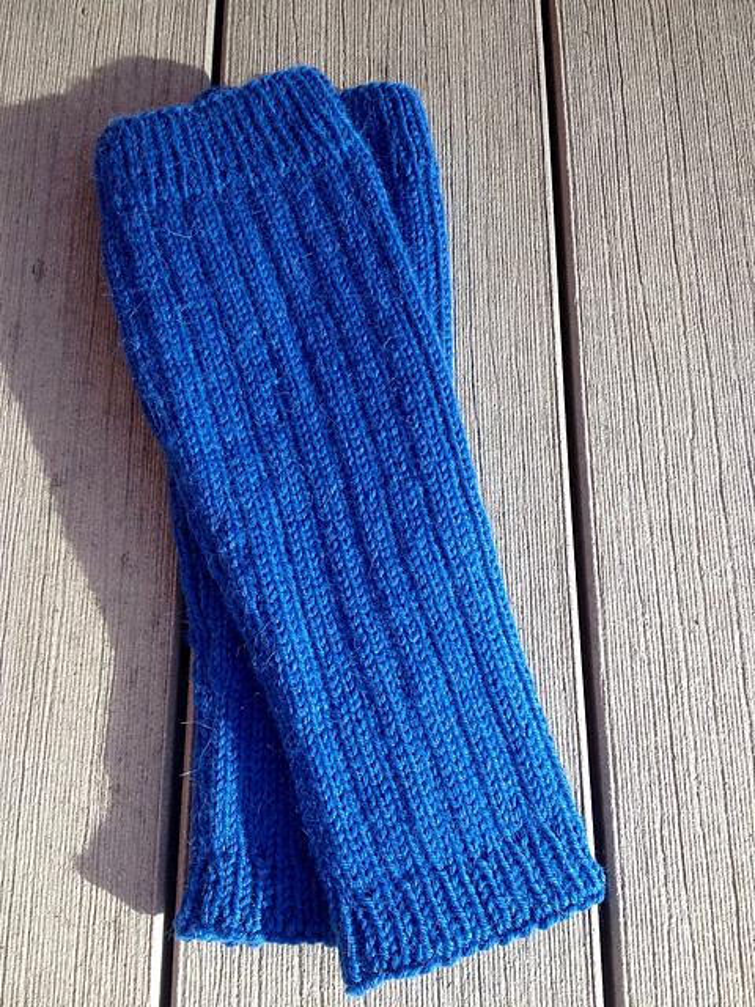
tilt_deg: -71.3
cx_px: 378
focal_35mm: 35
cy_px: 504
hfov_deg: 40.7
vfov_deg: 52.6
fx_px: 1018
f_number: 2.4
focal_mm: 4.28
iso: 50
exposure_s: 1/480
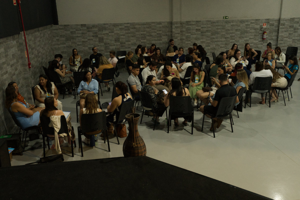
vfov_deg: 37.9
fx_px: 292
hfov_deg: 54.4
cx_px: 150
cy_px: 100
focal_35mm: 35
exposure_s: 1/80
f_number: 5.6
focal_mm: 35
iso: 8000
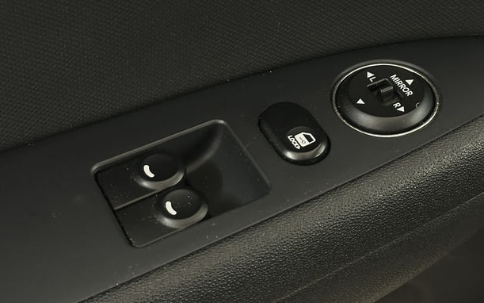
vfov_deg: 17.3
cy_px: 84
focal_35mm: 75
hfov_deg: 27.4
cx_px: 284
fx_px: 989
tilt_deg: -36.1
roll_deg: +1.8
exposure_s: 1/33
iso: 320
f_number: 1.78
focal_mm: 6.86
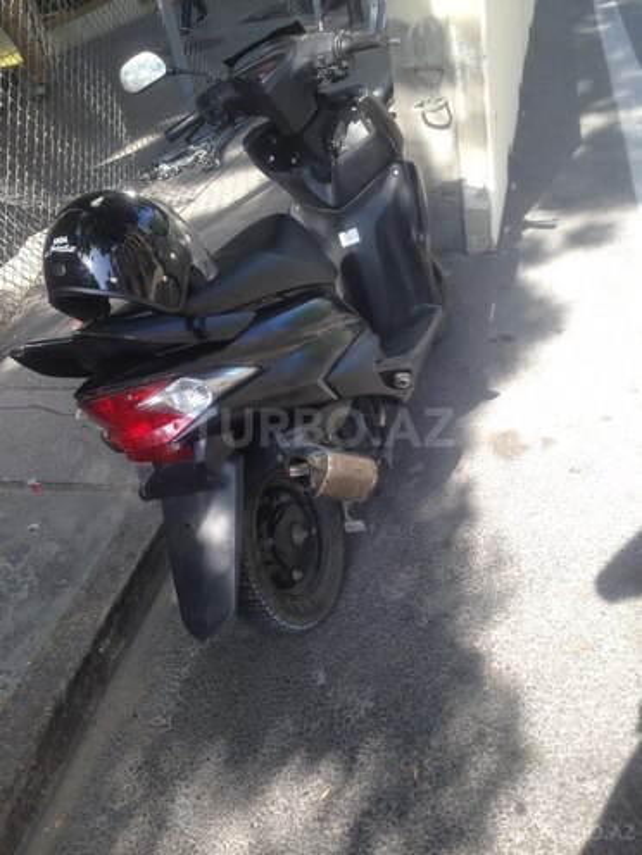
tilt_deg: -32.8
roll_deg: +10.7
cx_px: 321
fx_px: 816
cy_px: 428
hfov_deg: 42.9
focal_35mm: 33
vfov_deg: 55.4
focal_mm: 4.12
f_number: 2.4
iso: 50
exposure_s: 1/237
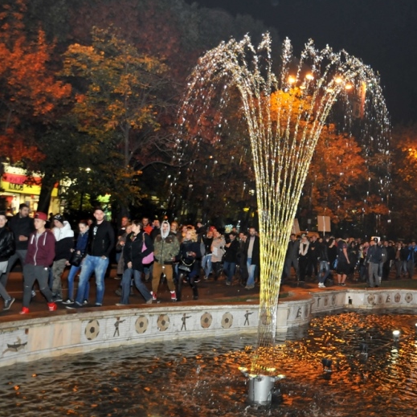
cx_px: 286
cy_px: 205
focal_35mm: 51
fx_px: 695
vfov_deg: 33.4
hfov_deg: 33.0
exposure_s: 1/40
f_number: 4.5
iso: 800
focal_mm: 26
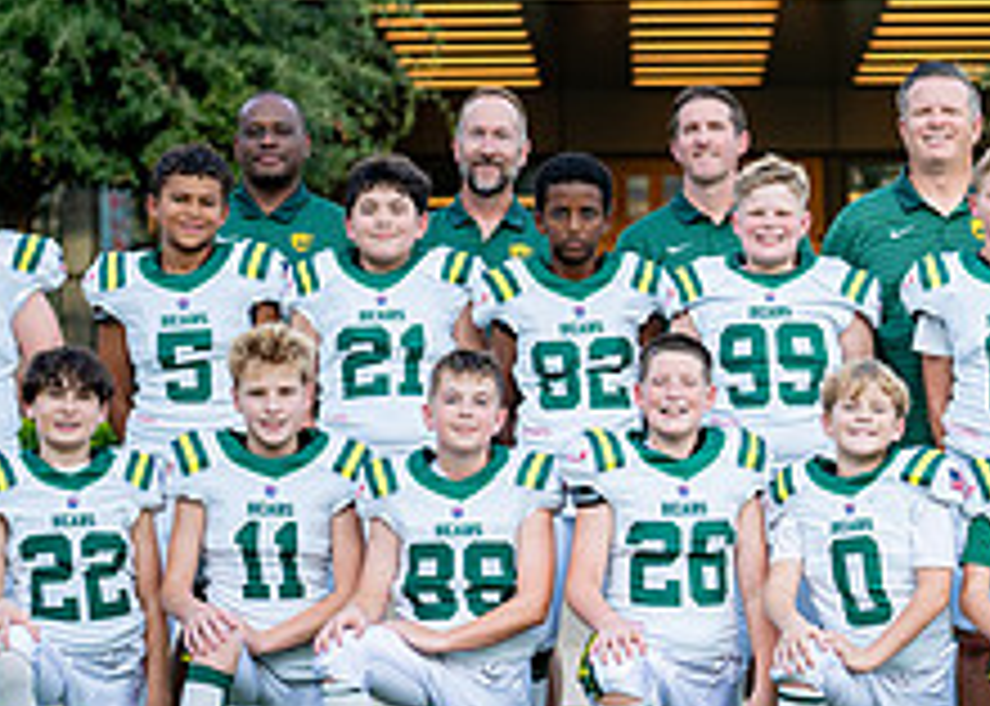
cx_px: 976
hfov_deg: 12.7
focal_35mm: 156
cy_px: 506
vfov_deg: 9.2
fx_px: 4385
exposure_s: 1/800
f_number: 2
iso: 160
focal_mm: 50
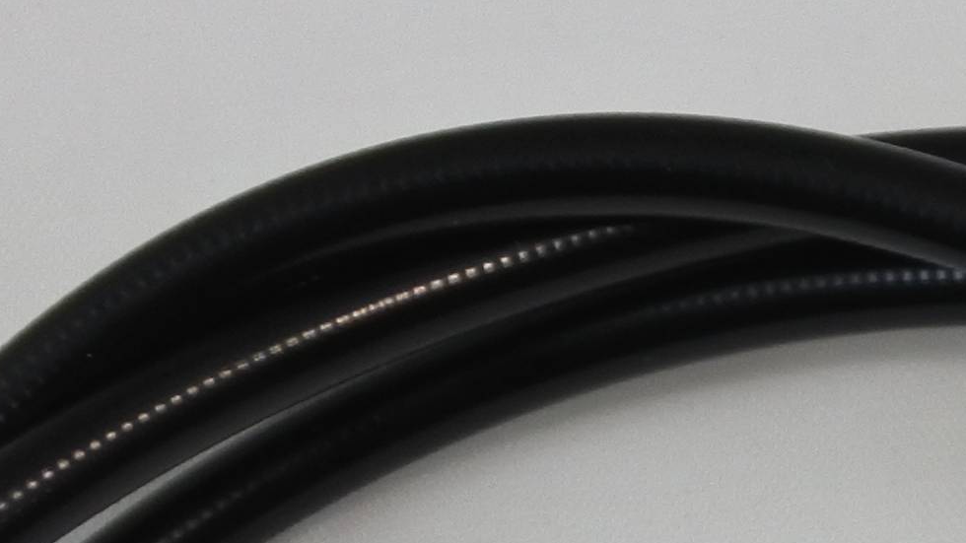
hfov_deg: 8.1
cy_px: 1386
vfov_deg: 4.7
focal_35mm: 250
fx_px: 6403
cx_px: 2042
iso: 400
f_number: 4.2
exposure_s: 1/200
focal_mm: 15.7
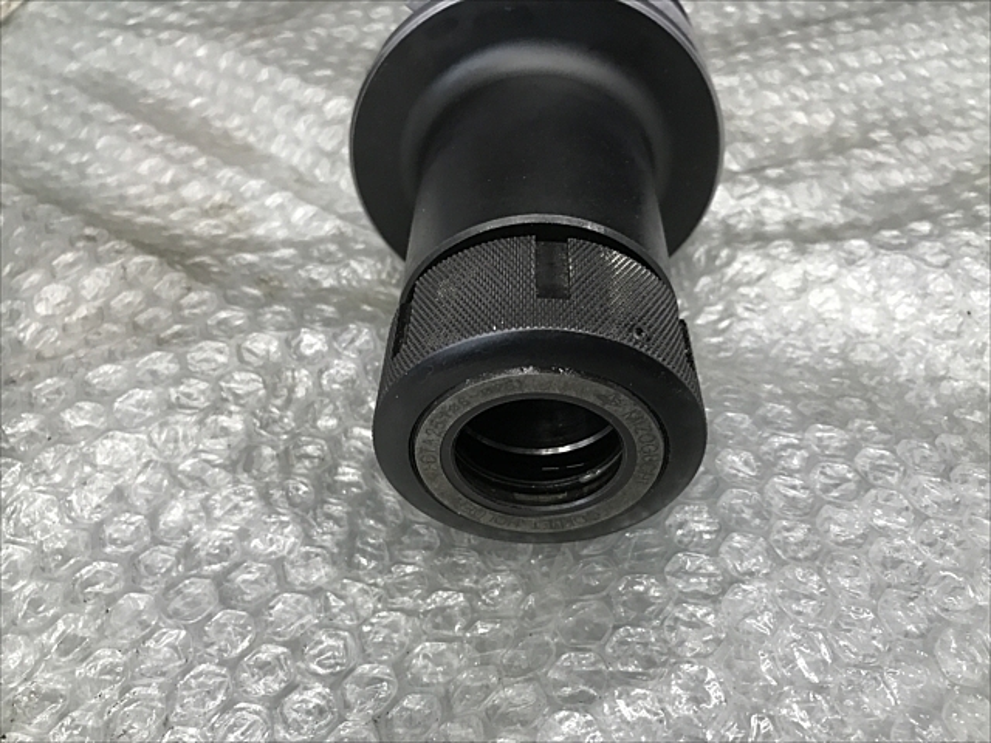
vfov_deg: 49.7
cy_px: 372
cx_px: 496
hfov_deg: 63.4
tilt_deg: -44.1
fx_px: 802
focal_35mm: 28
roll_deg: -1.6
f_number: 1.8
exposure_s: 1/17
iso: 40
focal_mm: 3.99
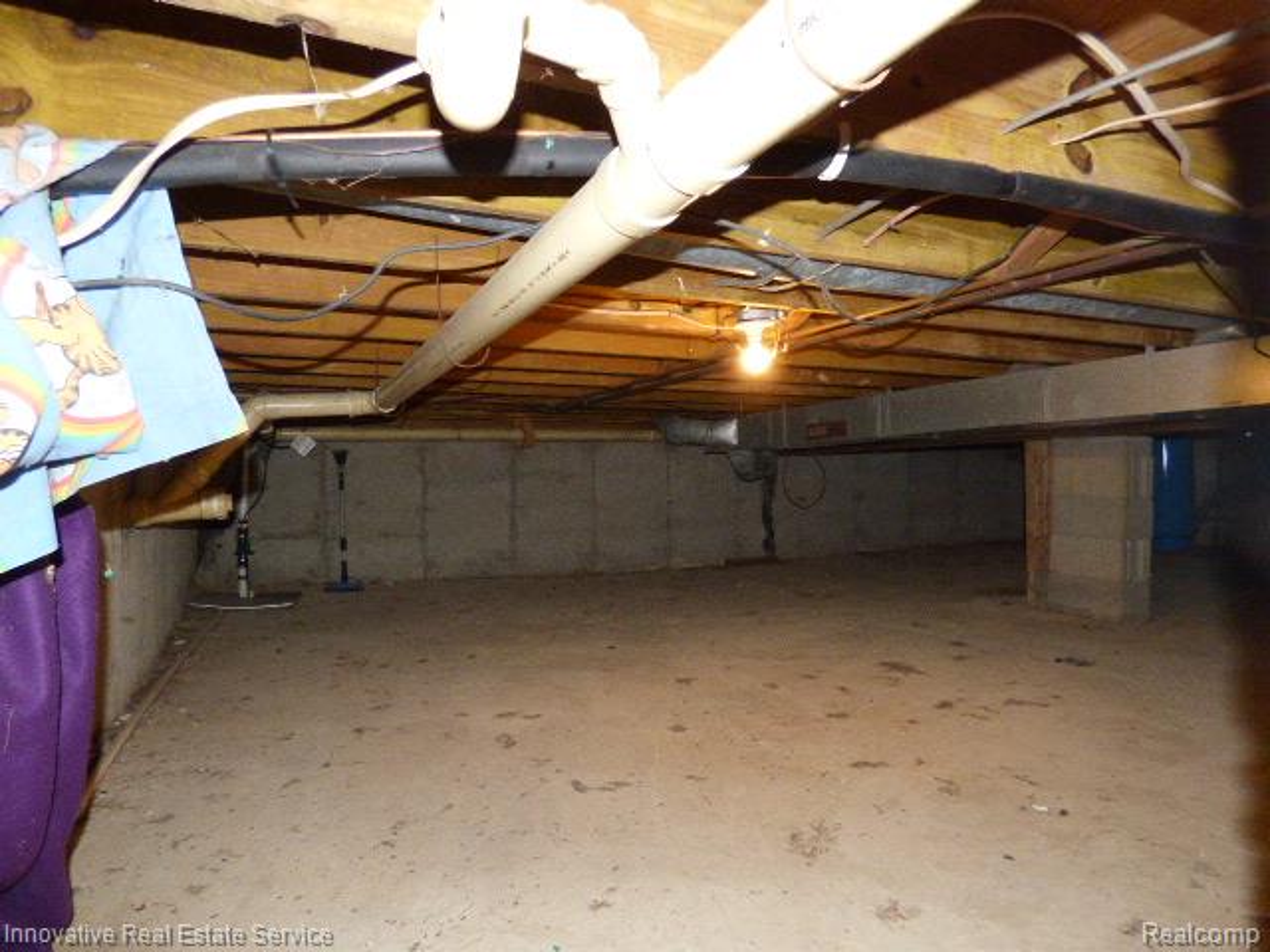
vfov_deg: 66.0
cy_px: 476
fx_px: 734
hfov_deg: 81.7
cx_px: 635
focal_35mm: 20
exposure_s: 1/60
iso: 640
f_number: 2.8
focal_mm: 3.58
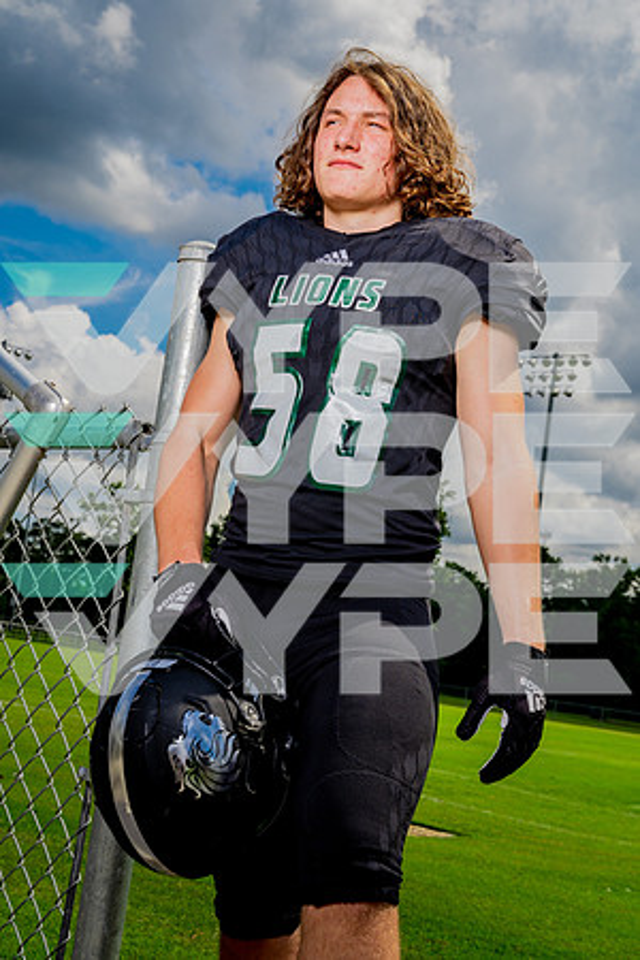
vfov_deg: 35.6
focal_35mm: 56
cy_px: 480
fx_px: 1493
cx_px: 320
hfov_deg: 24.2
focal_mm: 56
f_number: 11
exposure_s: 1/250
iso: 200
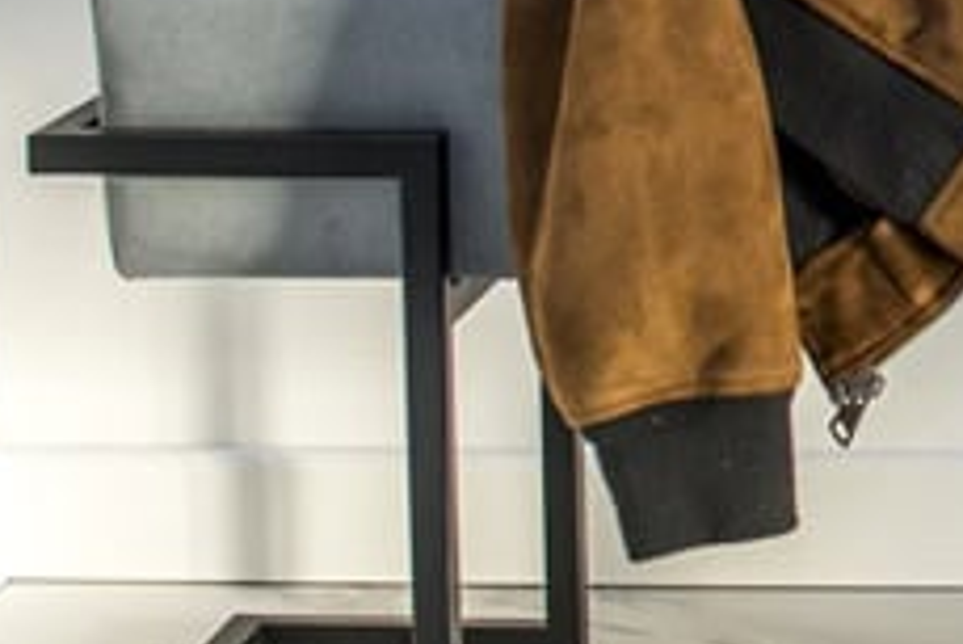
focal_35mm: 153
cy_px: -210
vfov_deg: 8.8
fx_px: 4095
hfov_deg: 12.6
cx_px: 1510
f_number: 2.8
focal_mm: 35
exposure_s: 1/200
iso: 800
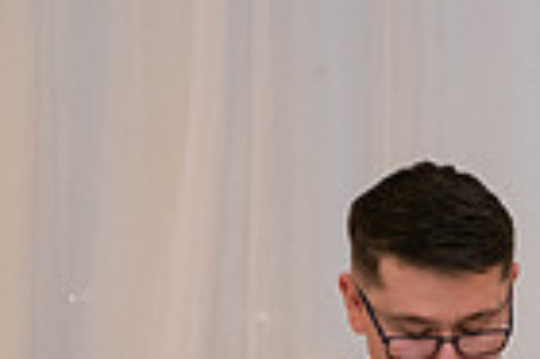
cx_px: 933
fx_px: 4345
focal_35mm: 290
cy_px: 589
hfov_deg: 7.0
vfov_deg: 4.7
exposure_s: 1/160
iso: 1250
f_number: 3.5
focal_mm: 70
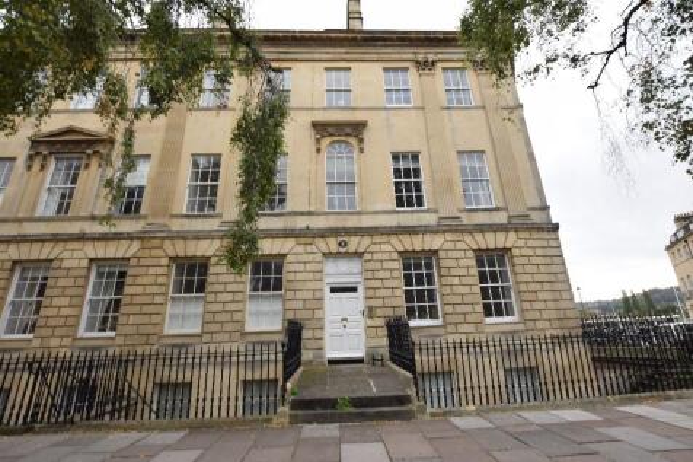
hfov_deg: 95.0
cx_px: 346
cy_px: 231
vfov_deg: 72.0
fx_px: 317
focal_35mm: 16
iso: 100
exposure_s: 1/10
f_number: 5.6
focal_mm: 11
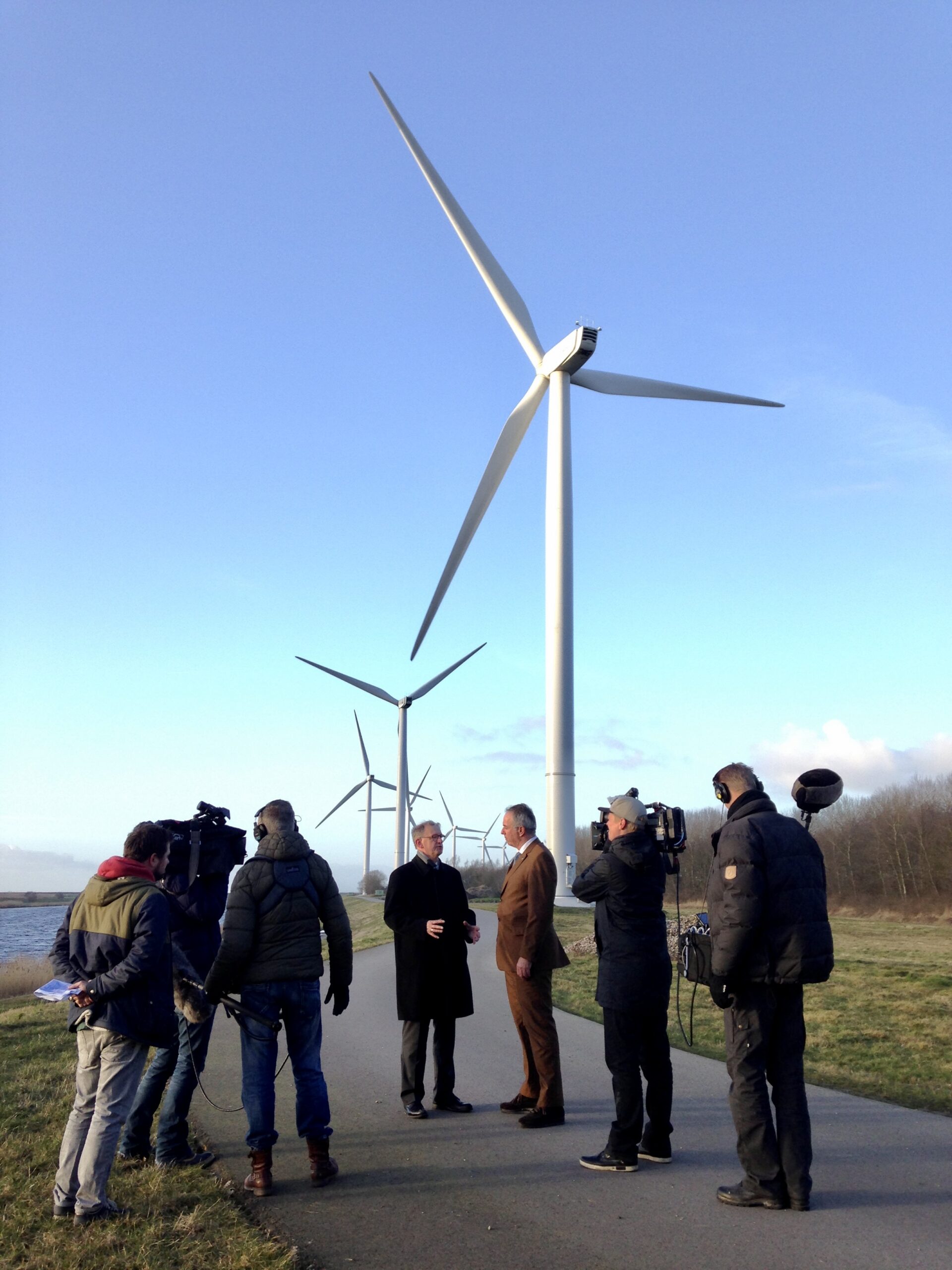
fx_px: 1210
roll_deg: +0.7
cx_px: 476
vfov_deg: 55.4
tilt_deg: +13.7
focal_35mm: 33
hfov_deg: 42.9
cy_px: 635
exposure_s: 1/311
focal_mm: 4.12
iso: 50
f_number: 2.4
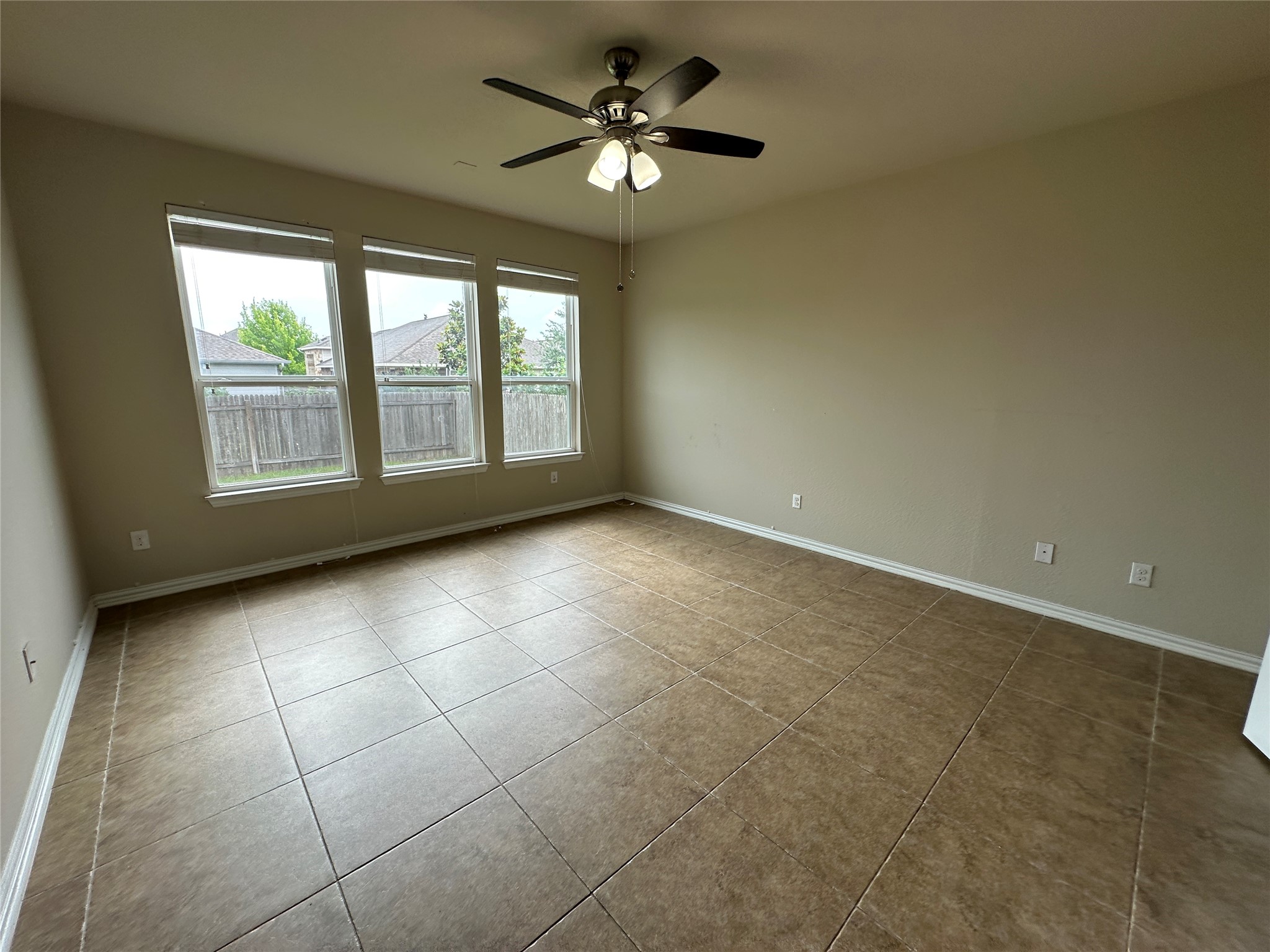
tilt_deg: -9.6
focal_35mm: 14
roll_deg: -0.6
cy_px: 476
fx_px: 514
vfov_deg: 85.7
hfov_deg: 102.1
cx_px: 635
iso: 40
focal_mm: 2.22
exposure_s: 1/181
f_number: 2.2
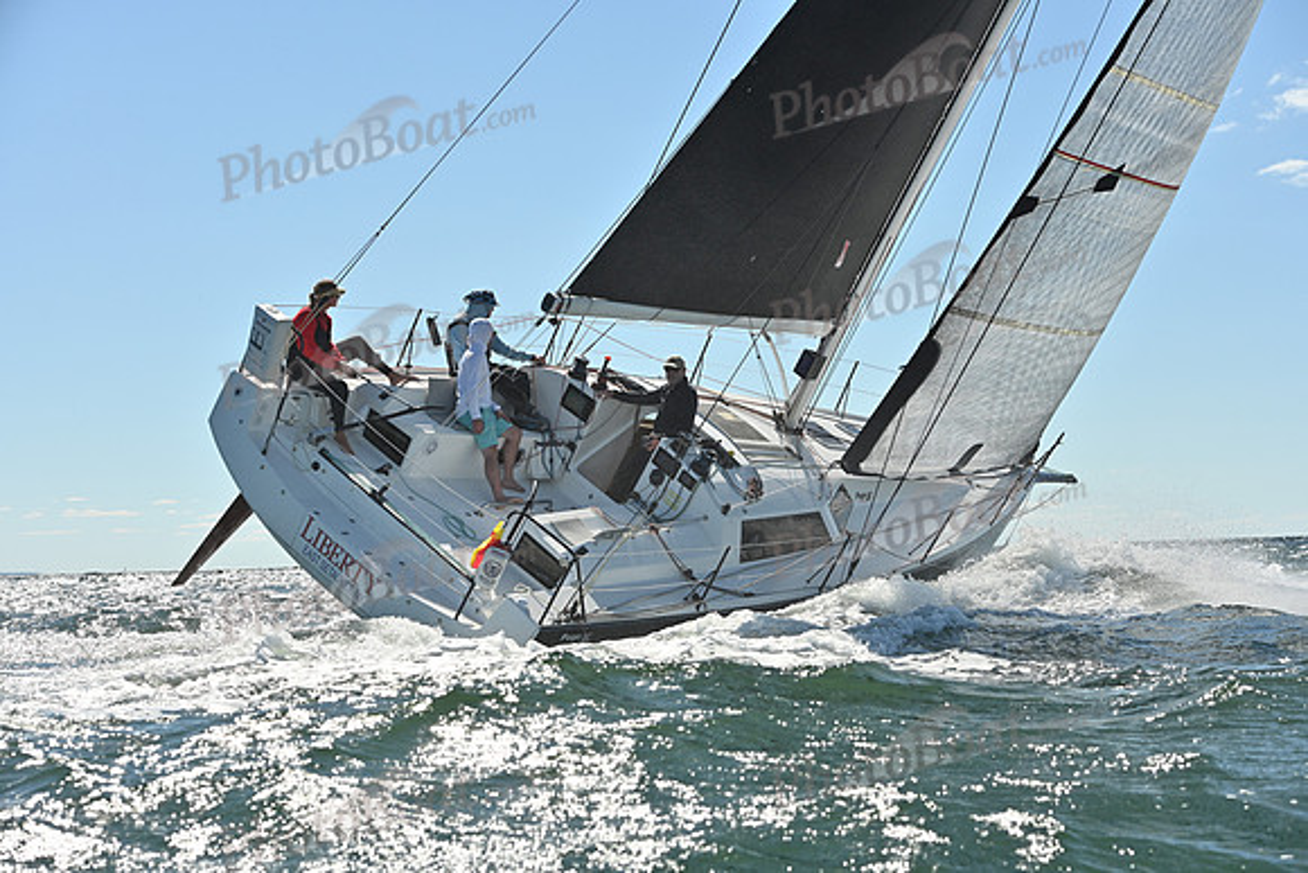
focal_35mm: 70
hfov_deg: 28.8
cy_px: 436
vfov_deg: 19.5
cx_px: 654
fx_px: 2544
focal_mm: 70
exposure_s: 1/2500
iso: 320
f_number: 7.1
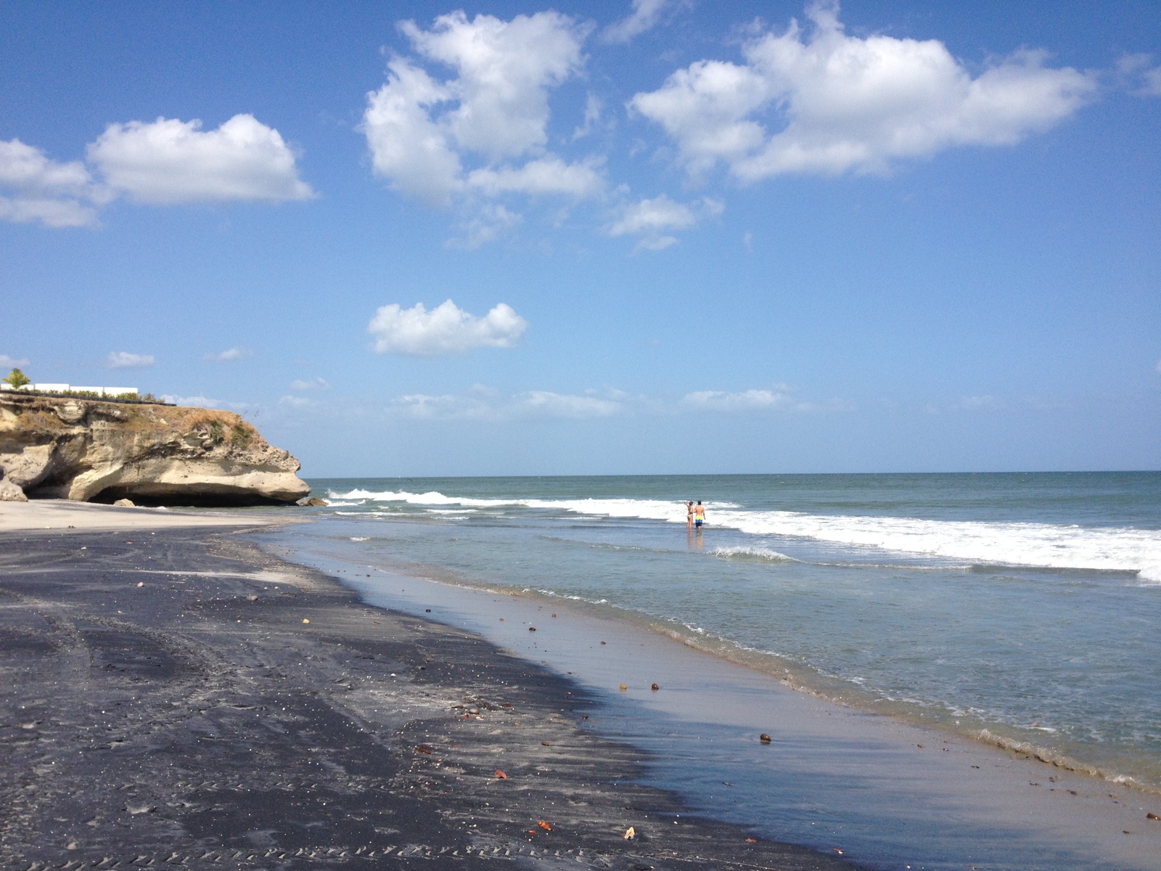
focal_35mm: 35
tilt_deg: -1.3
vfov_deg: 40.7
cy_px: 436
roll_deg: +0.9
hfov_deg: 52.6
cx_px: 580
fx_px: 1174
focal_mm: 4.28
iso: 50
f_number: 2.4
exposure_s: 1/2513
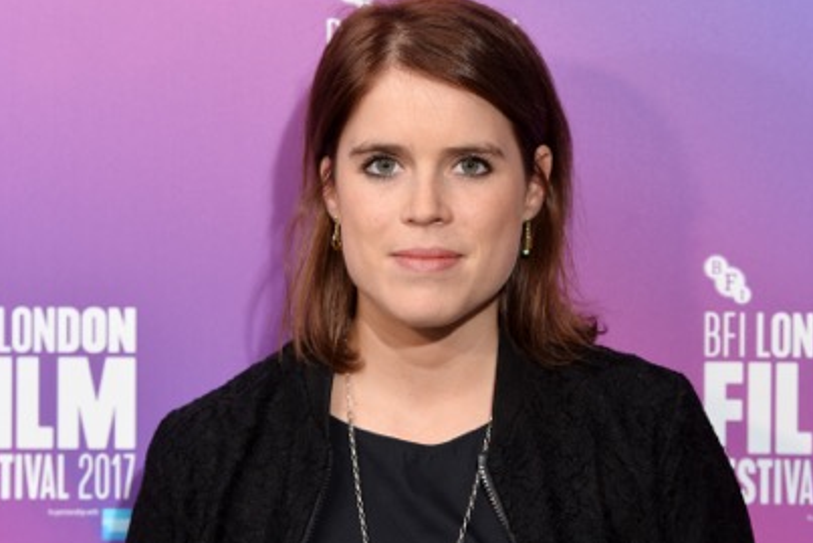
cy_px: 263
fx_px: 3501
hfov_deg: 13.2
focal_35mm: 155
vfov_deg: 8.9
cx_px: 399
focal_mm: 125
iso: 800
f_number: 5
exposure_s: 1/160
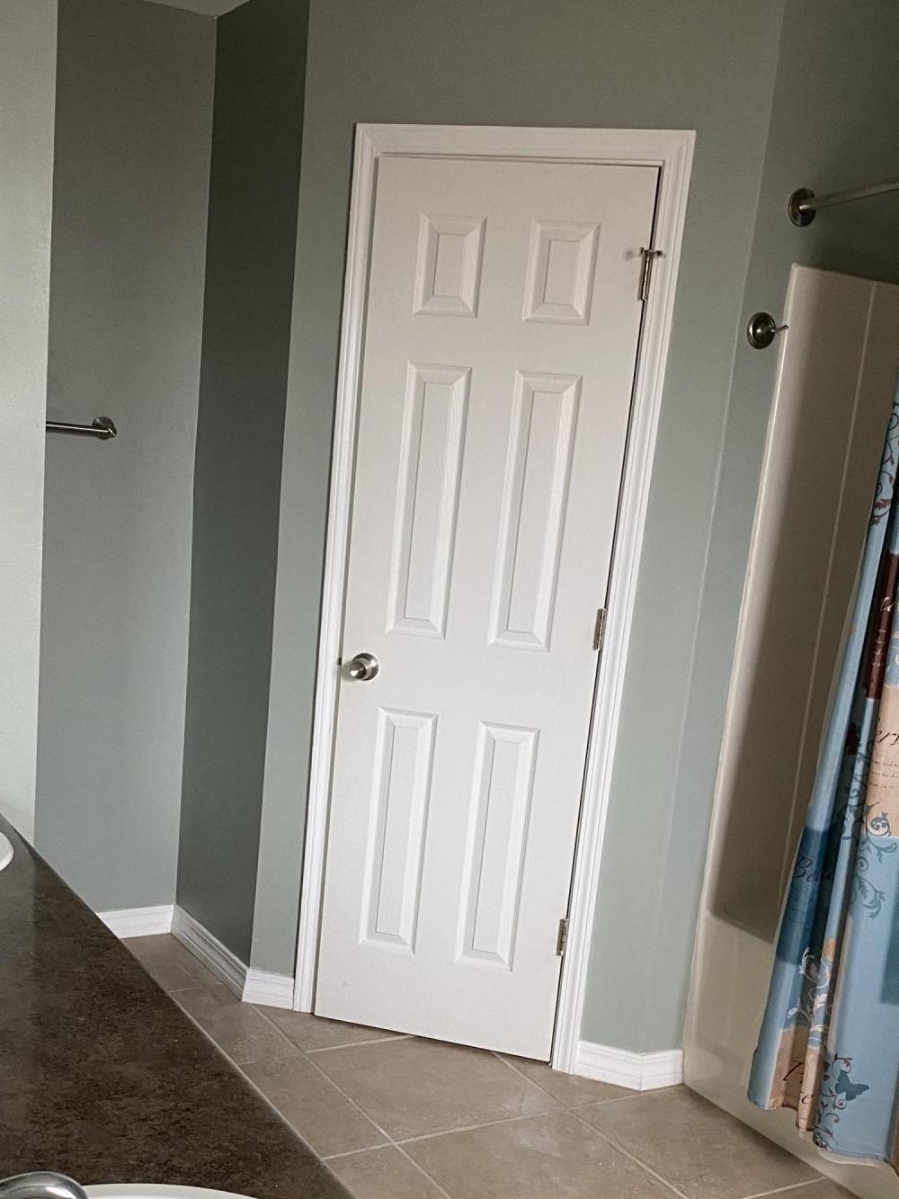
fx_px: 1350
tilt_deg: -13.2
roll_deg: -5.2
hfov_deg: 36.8
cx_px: 414
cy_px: 799
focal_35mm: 39
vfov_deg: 47.1
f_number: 1.8
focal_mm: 4.25
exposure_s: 1/60
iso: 160
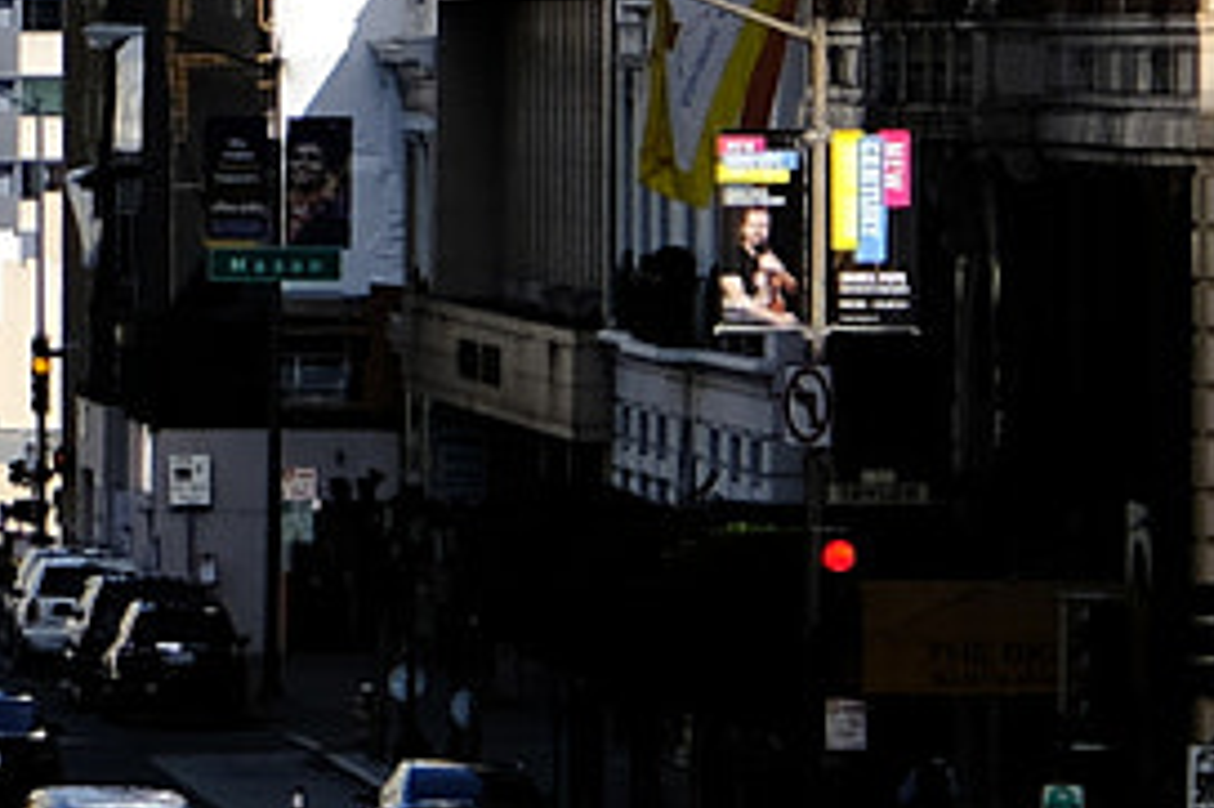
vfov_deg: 2.8
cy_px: 94
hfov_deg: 4.2
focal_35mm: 488
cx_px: -518
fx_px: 16446
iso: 200
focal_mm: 55
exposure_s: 1/750
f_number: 5.6
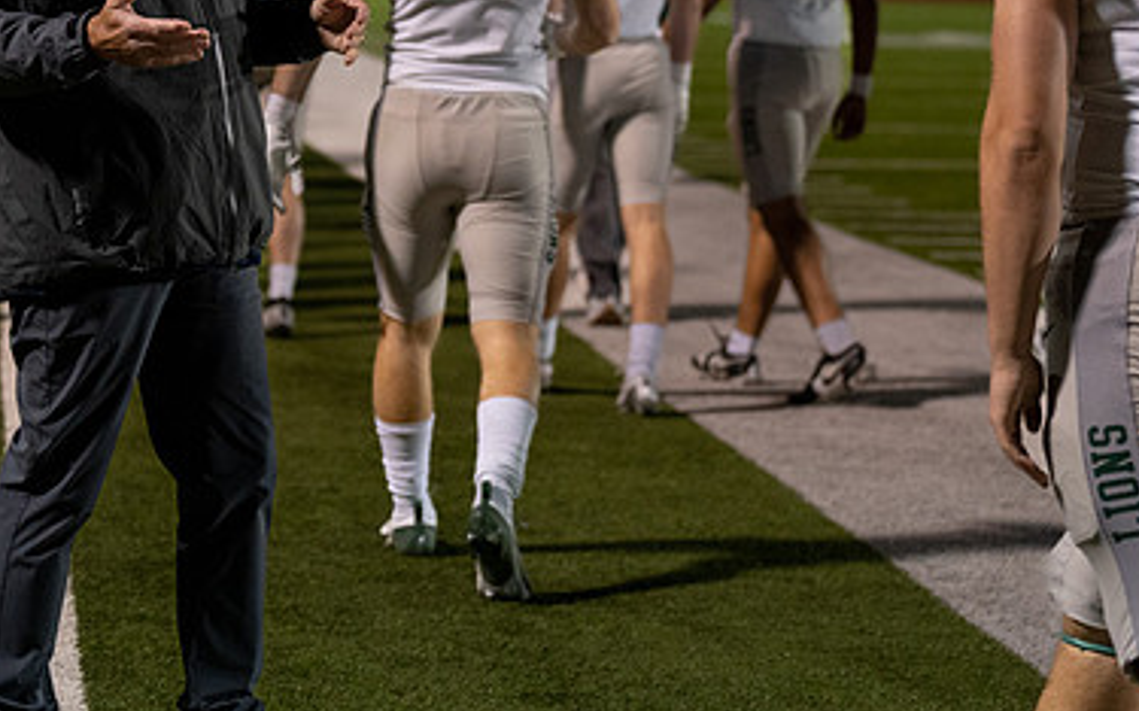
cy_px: -35
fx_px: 4530
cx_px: 206
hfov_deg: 14.2
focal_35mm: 146
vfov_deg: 8.9
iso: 1000
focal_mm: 70
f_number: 2.8
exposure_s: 1/500
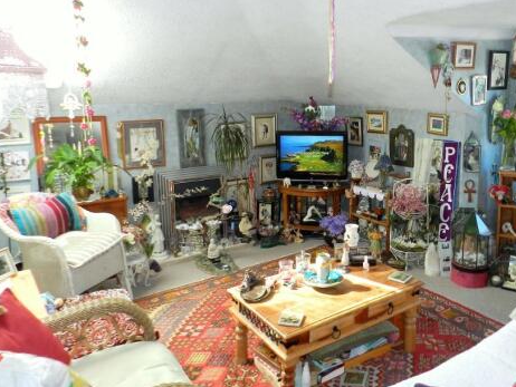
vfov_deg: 47.9
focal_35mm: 29
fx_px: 433
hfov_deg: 60.9
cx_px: 318
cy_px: 151
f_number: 3.4
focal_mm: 4
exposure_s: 1/50
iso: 160
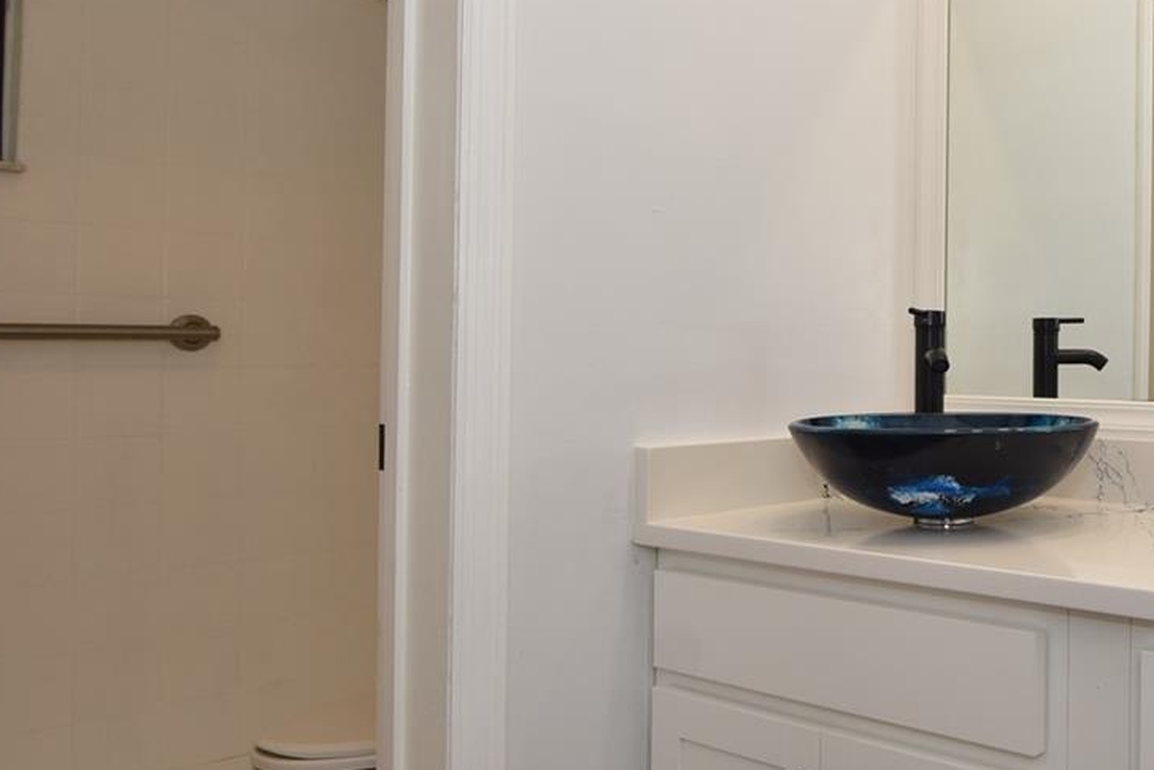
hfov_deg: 47.7
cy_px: 379
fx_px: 1058
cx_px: 1148
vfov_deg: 40.0
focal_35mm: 33
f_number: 4.5
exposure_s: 1/80
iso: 200
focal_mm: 10
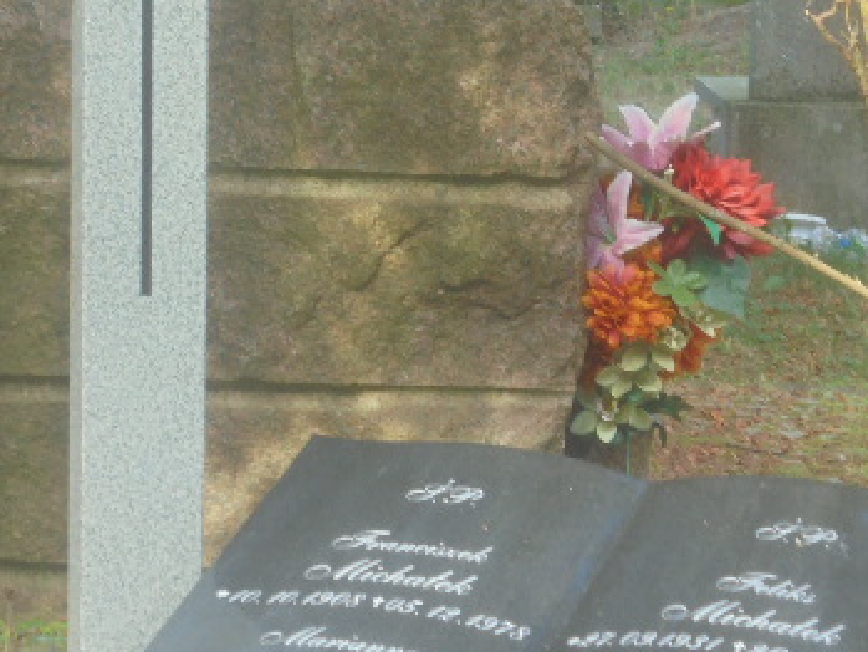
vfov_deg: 9.8
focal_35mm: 152
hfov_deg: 13.0
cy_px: 239
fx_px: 3813
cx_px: 398
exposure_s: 1/30
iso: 100
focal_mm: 14.9
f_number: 6.7
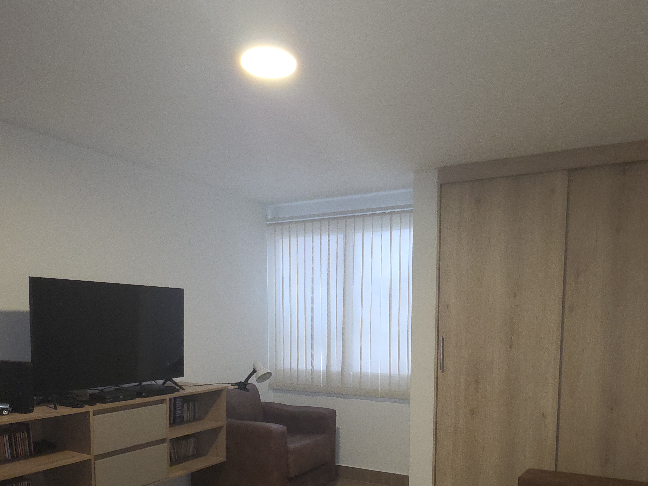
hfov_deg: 65.2
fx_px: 505
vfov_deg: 48.8
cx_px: 358
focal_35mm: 27
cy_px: 380
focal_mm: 2.2
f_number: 1.9
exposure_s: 1/60
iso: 200
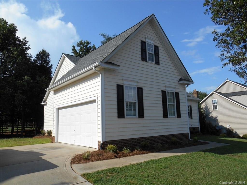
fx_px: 186
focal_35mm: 26
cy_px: 92
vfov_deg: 53.1
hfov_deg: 67.3
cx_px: 124
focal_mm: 4.7
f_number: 3.4
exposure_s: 1/1000
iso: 80
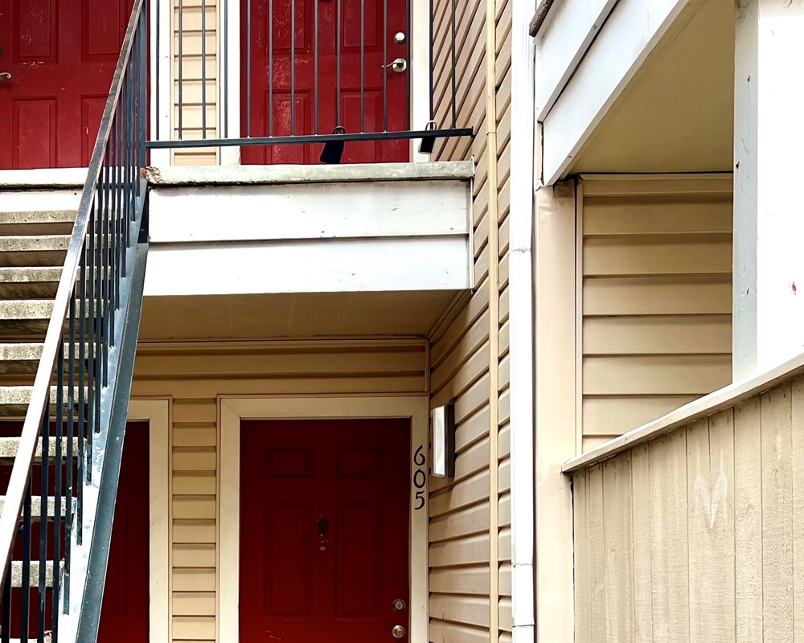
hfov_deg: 34.8
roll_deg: -1.0
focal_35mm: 52
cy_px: 570
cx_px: 158
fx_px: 1237
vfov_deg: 28.1
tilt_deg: +0.5
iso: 50
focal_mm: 5.7
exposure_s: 1/1038
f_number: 1.5
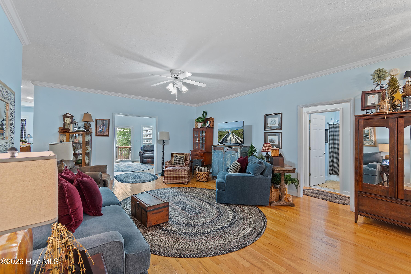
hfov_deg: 100.4
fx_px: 171
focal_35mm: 15
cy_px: 137
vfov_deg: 77.3
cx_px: 206
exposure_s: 1/1.25
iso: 100
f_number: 4.5
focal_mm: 10
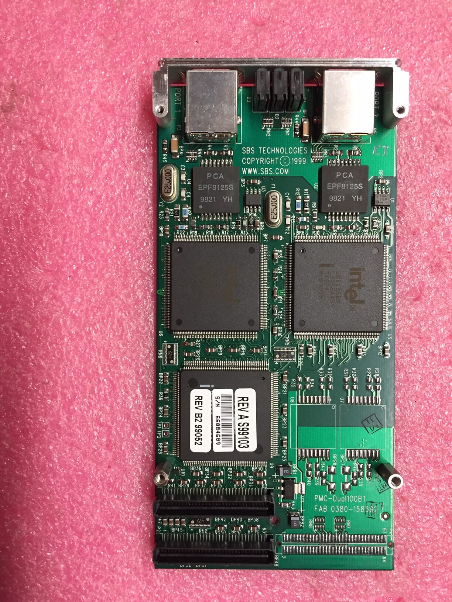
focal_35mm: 29
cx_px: 226
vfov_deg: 61.7
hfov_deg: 48.2
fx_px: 505
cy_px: 301
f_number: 2.2
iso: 125
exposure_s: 1/30
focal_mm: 4.15
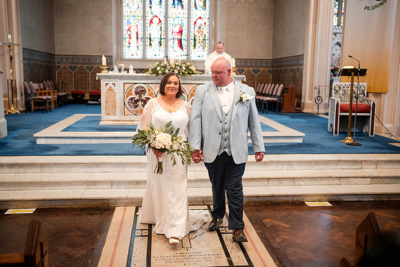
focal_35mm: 35
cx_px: 200
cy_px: 134
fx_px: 389
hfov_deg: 54.4
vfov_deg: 37.9
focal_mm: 35
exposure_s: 1/500
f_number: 1.8
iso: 4000
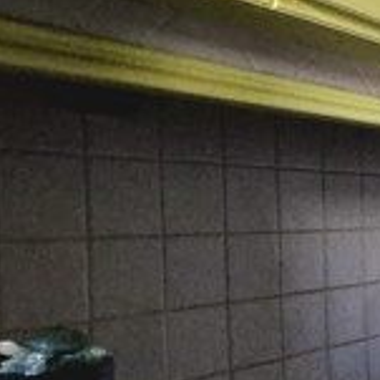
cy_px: 259
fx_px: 758
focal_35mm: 61
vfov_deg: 27.9
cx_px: 959
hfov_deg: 14.3
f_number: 2.2
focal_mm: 2.2
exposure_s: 1/50
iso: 800
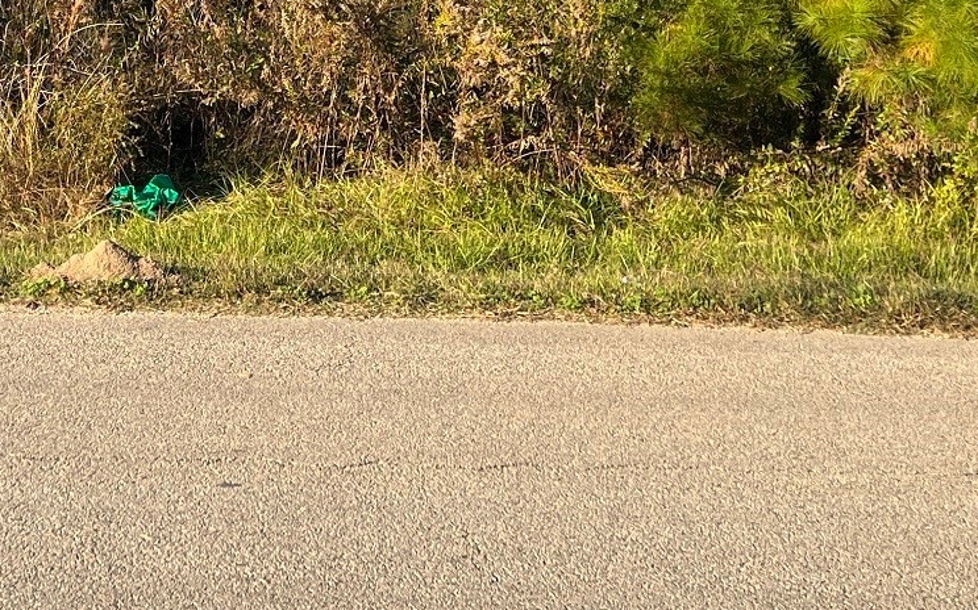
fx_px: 2025
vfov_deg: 16.2
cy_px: -191
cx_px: 329
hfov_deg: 27.0
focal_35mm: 76
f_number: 1.5
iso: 50
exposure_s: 1/1669
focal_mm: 5.7
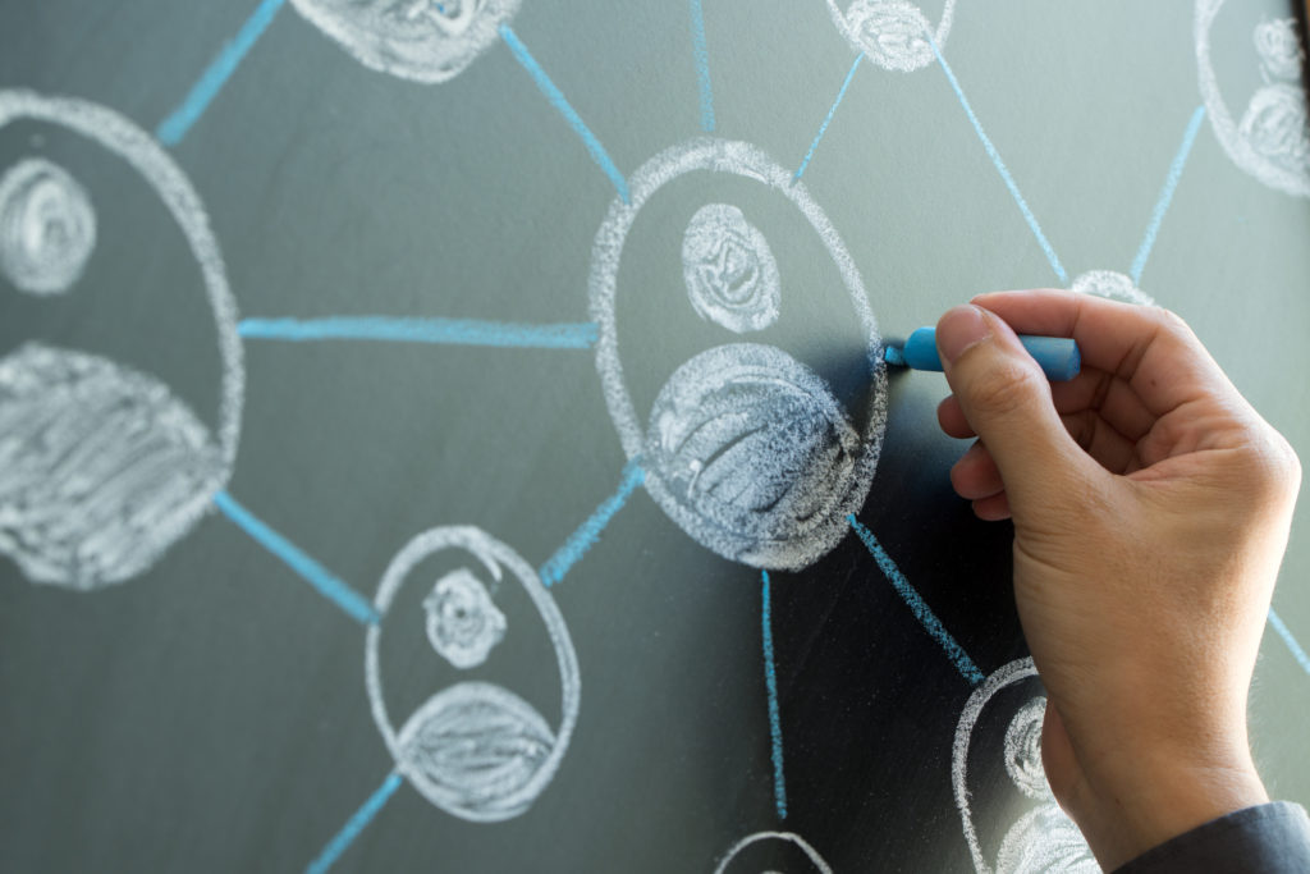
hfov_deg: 22.6
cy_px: 437
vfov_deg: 15.2
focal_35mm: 90
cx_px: 655
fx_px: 3275
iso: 100
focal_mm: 90
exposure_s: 1/8
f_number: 7.1
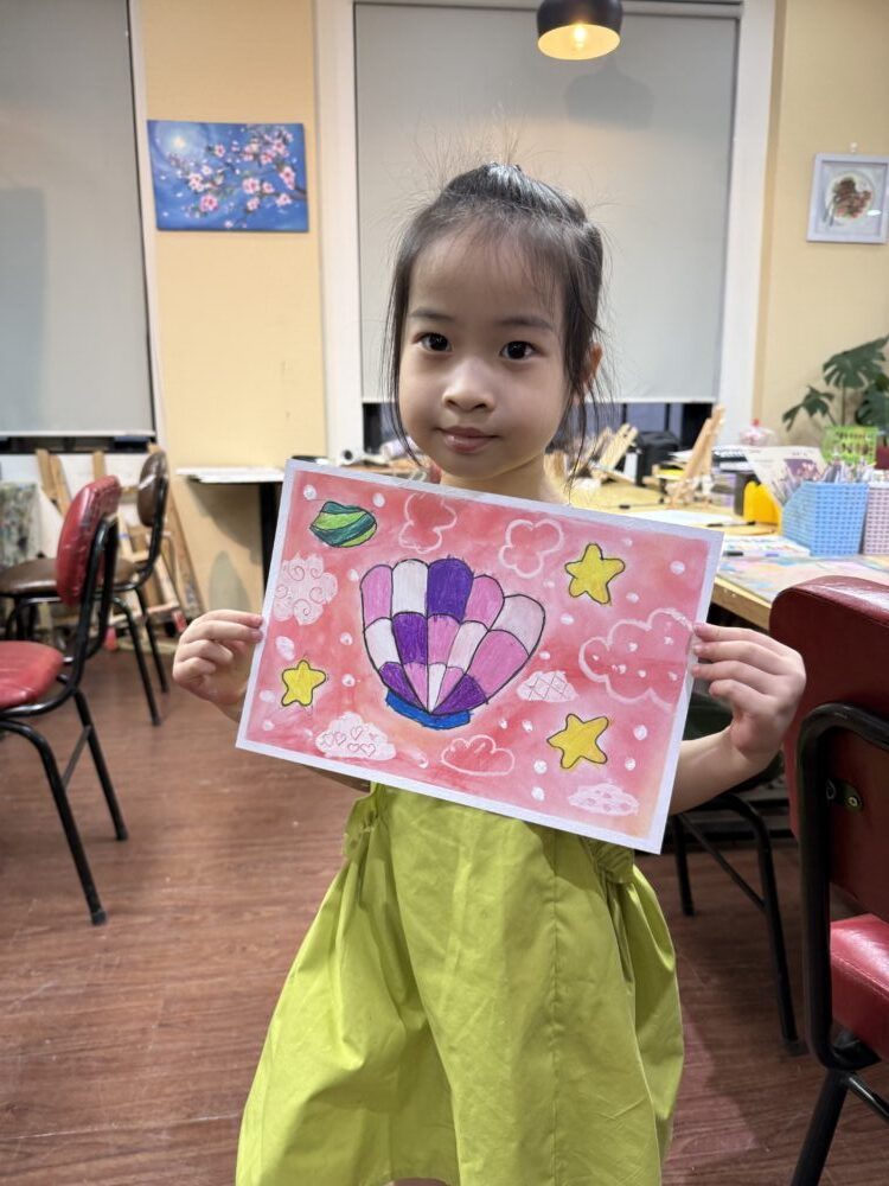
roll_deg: +0.4
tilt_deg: -10.1
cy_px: 593
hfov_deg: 56.8
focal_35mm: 24
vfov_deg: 71.6
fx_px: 822
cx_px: 444
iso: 160
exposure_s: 1/100
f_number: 1.78
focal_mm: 6.76
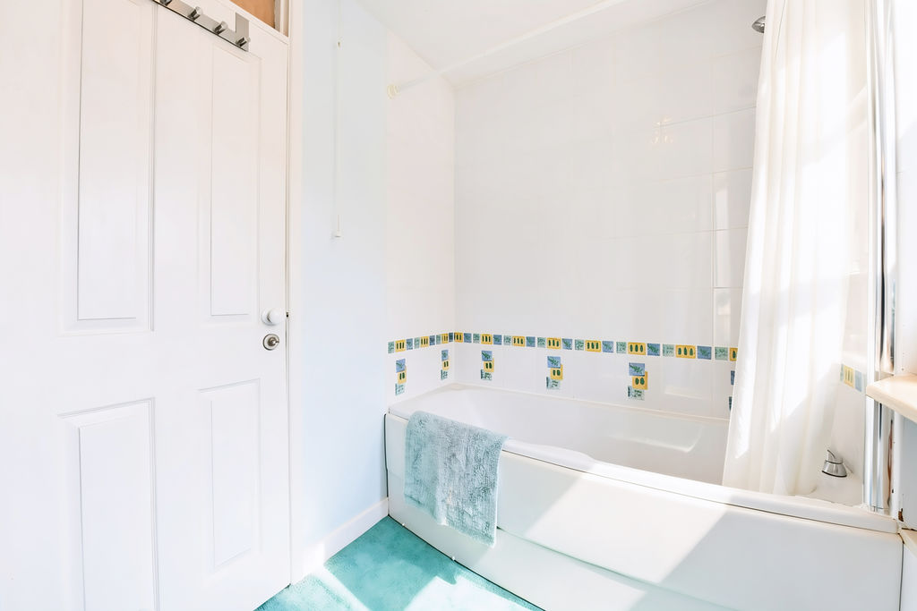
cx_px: 458
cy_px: 306
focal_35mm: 14
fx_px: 357
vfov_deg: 81.2
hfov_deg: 104.2
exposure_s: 1/15
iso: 250
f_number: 13
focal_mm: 14
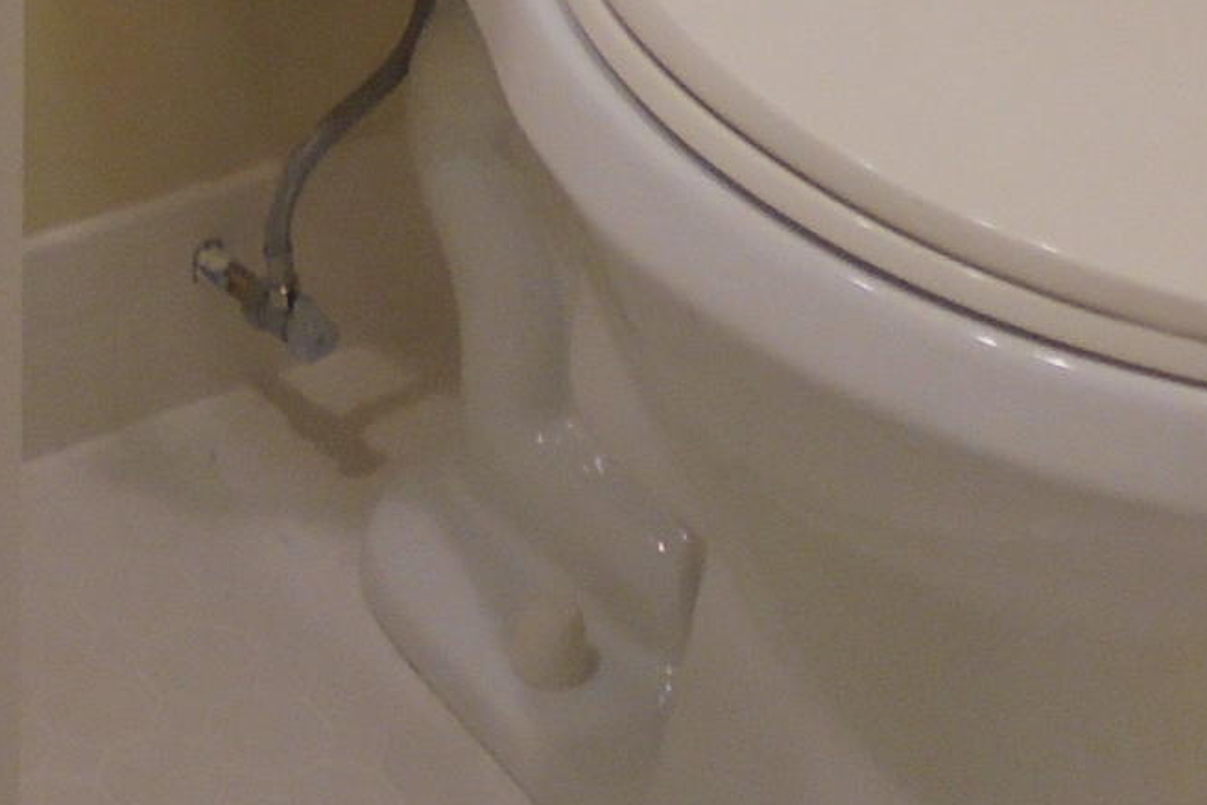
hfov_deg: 16.0
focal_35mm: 124
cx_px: -162
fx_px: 4157
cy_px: -600
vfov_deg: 10.5
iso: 100
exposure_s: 1/30
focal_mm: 4.6
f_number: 3.5
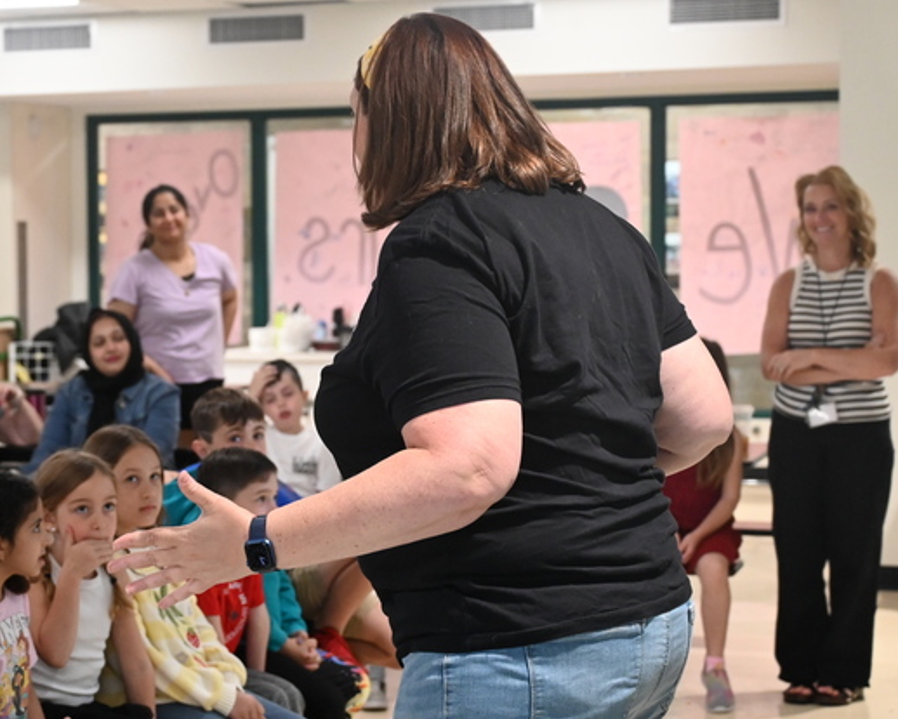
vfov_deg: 16.9
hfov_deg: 20.6
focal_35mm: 91
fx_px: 2419
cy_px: 412
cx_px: 111
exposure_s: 1/125
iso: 3200
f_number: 4
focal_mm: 49
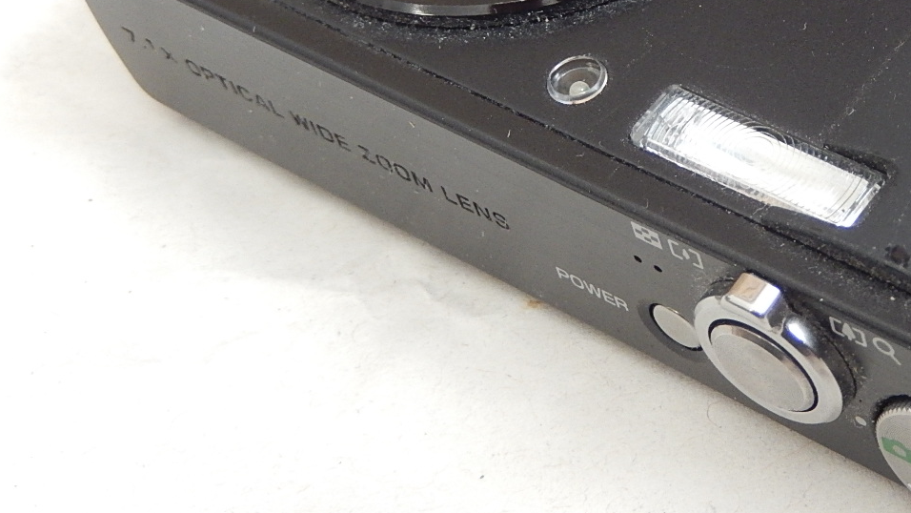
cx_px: 737
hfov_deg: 22.6
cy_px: 115
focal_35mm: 93
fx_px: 2247
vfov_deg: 13.0
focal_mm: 9.2
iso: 400
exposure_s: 1/25
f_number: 4.5
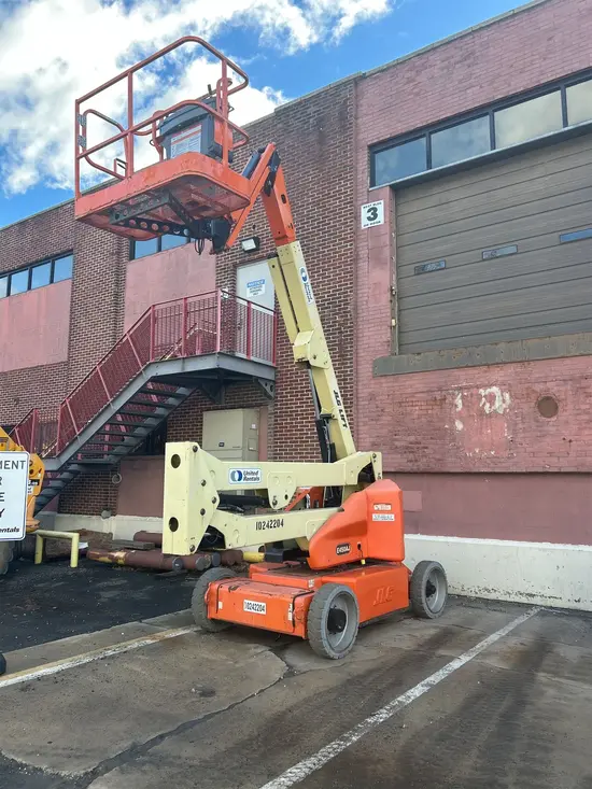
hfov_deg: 53.1
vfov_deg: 67.3
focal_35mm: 26
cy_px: 394
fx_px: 593
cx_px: 296
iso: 50
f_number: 1.5
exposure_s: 1/591
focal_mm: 5.7
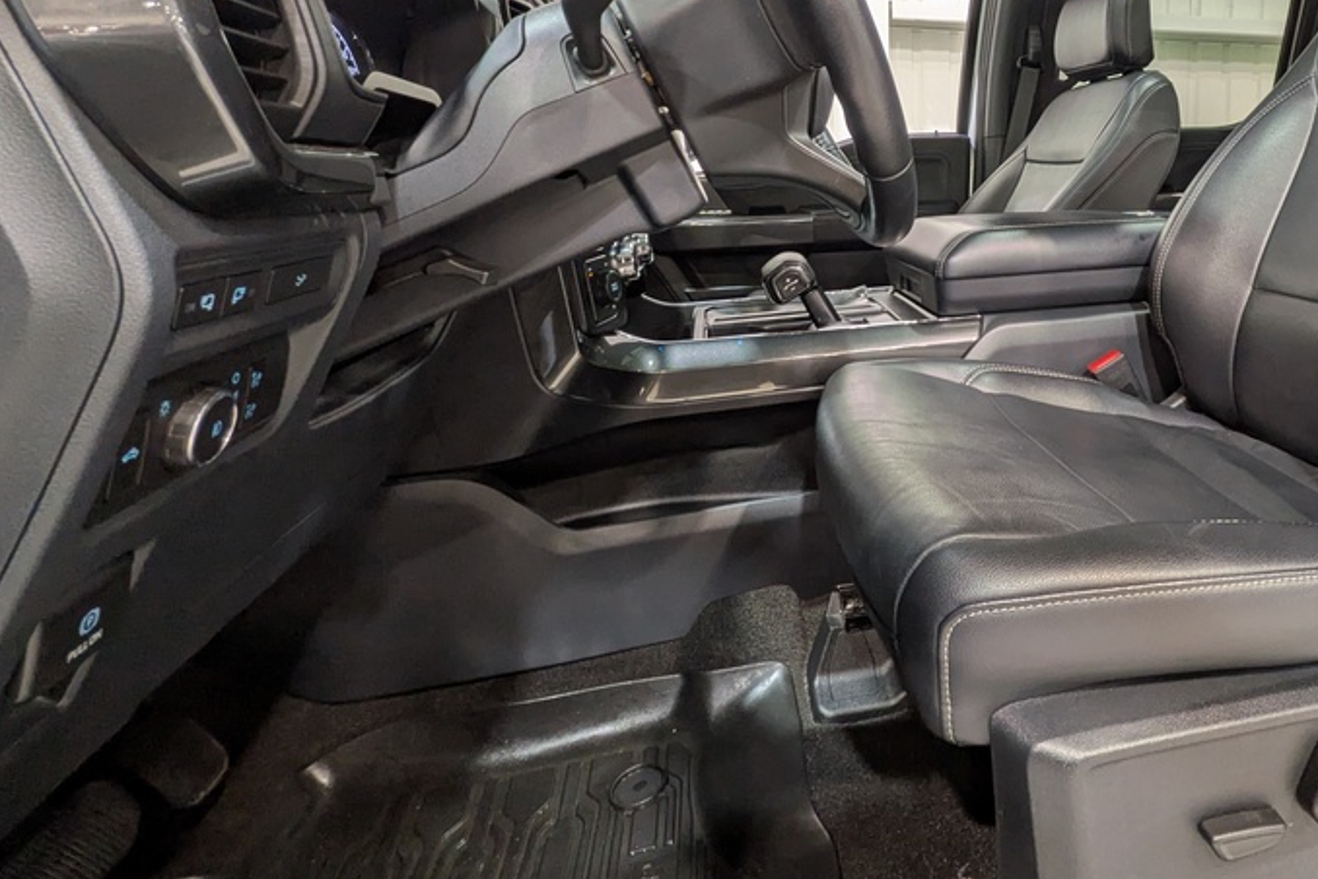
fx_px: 805
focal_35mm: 22
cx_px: 939
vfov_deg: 55.3
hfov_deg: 74.6
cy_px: 253
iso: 86
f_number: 2.2
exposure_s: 1/30
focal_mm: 1.83
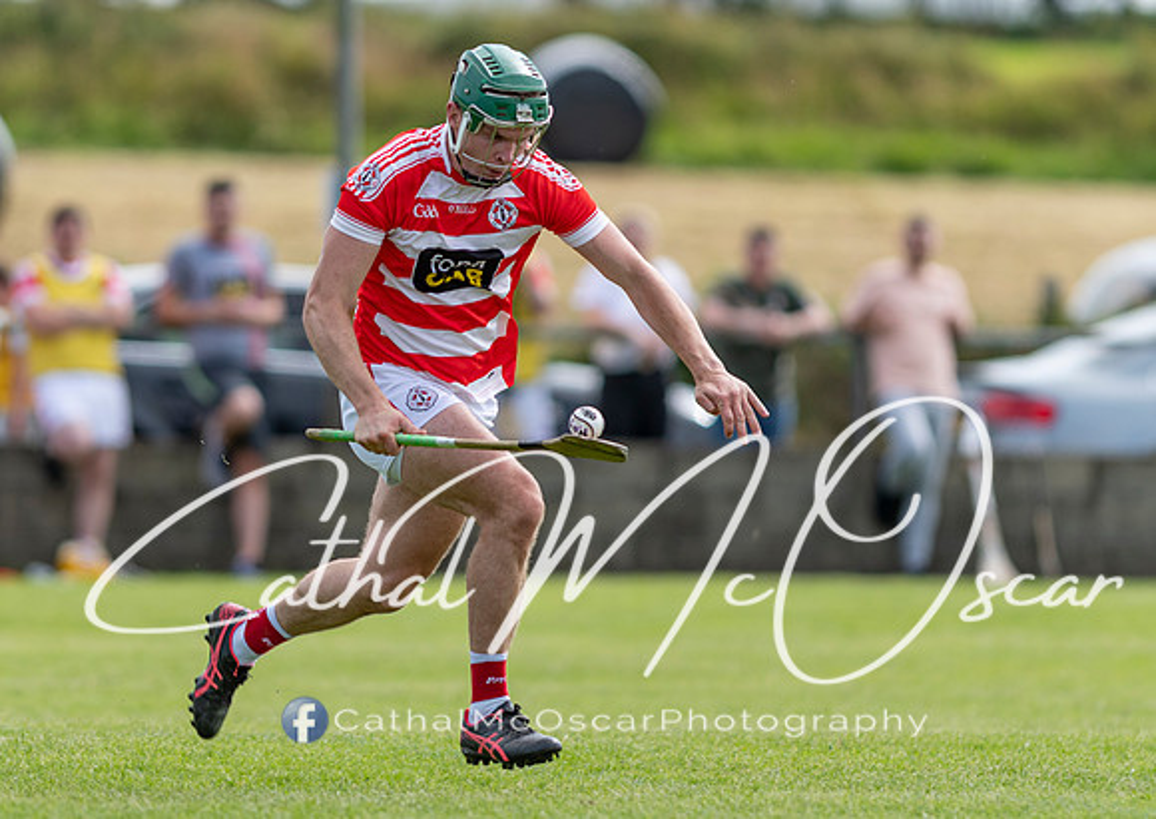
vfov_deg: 2.5
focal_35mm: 566
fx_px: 18531
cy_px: 395
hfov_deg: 3.6
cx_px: 441
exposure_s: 1/1250
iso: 100
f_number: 2.8
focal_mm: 300
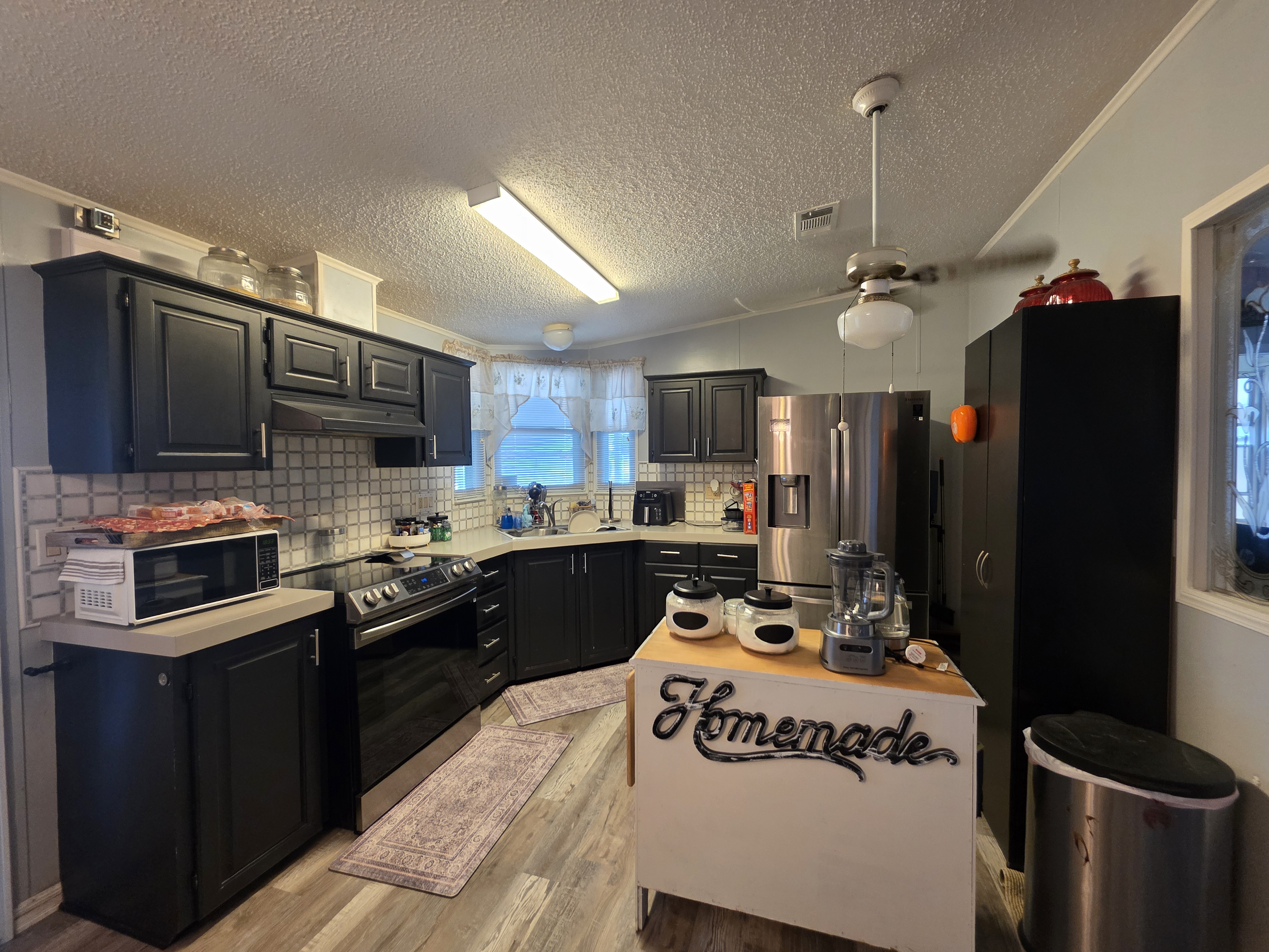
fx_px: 477
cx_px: 634
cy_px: 476
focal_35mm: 13
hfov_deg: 106.2
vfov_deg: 89.9
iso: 320
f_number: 1.9
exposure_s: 1/60
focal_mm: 2.2
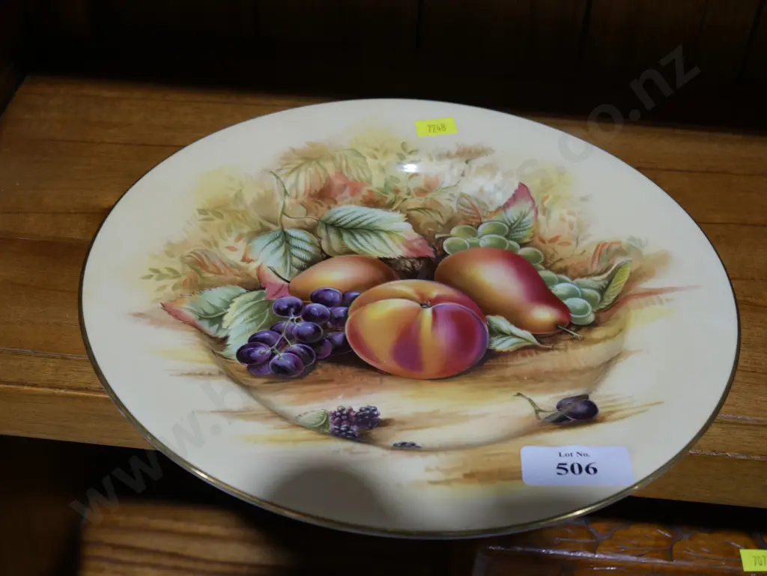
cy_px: 288
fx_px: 1108
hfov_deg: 38.2
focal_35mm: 50
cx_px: 384
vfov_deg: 29.1
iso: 400
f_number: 5.3
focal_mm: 25
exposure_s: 1/60
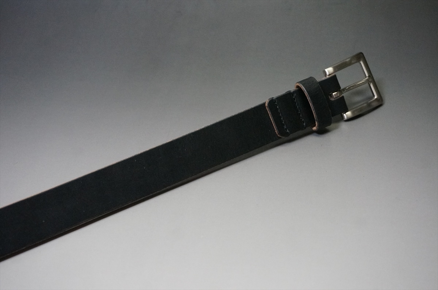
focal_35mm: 50
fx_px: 601
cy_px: 145
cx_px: 219
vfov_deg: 27.2
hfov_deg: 40.0
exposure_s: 1/160
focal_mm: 33
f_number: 5
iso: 3200
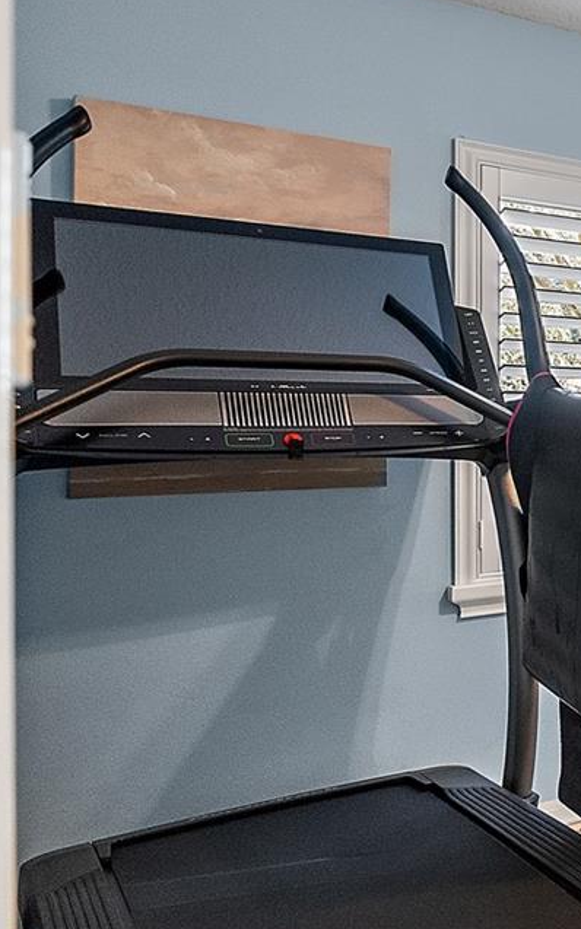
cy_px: 413
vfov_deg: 46.8
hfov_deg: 19.6
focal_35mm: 42
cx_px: 1115
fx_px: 1071
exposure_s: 1/40
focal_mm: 16.5
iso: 1600
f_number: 4
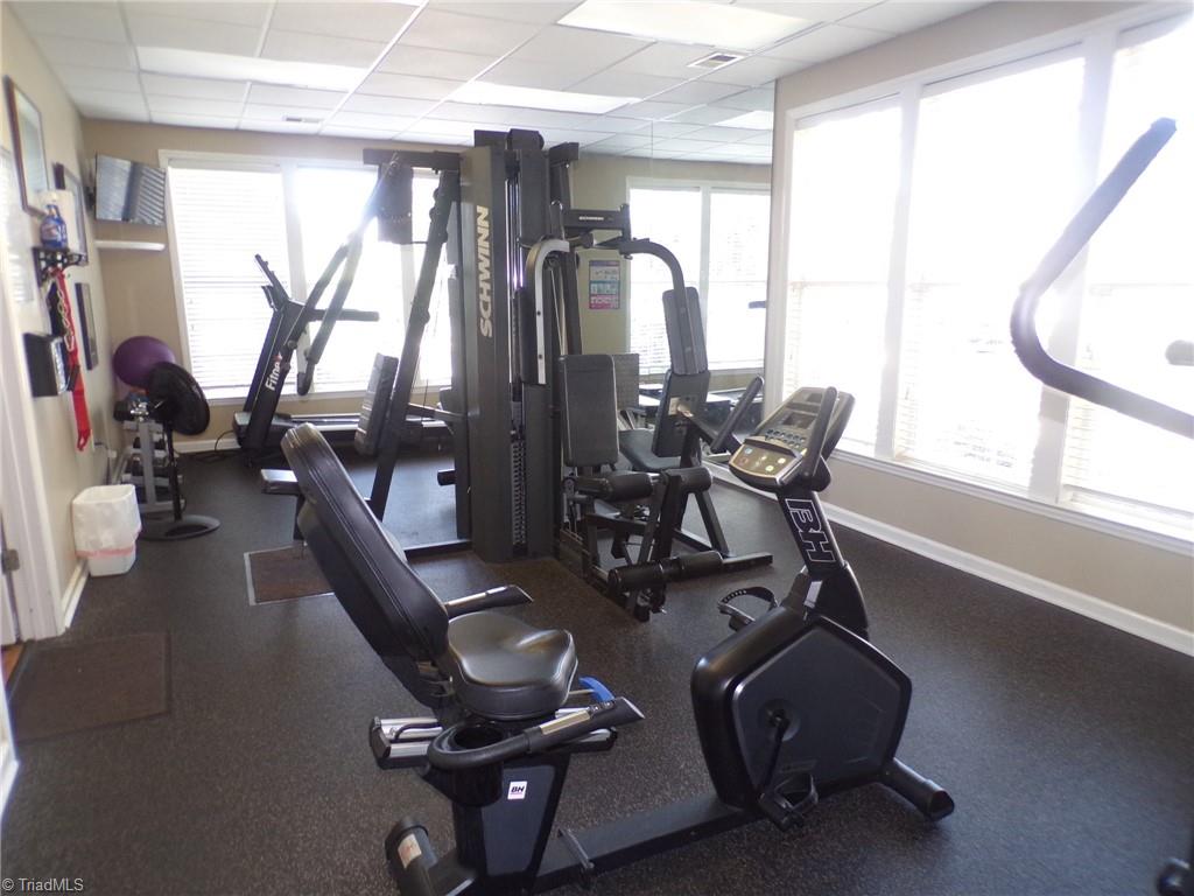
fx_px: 828
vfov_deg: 56.8
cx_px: 597
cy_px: 448
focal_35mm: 24
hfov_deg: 71.6
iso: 200
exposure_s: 1/27
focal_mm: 4.3
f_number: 3
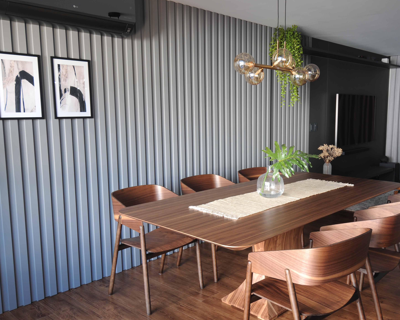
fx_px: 485
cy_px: 161
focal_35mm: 41
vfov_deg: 36.5
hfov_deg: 44.7
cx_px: 222
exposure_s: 1/3
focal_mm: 24
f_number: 5.6
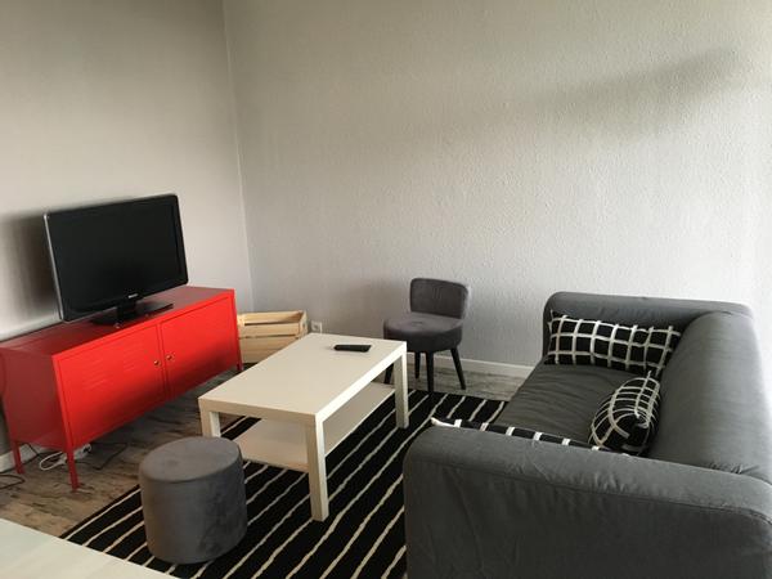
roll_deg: +2.7
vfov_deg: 48.2
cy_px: 290
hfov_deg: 61.7
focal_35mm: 29
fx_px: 647
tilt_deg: -13.9
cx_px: 386
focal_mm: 4.15
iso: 200
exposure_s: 1/33
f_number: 2.2
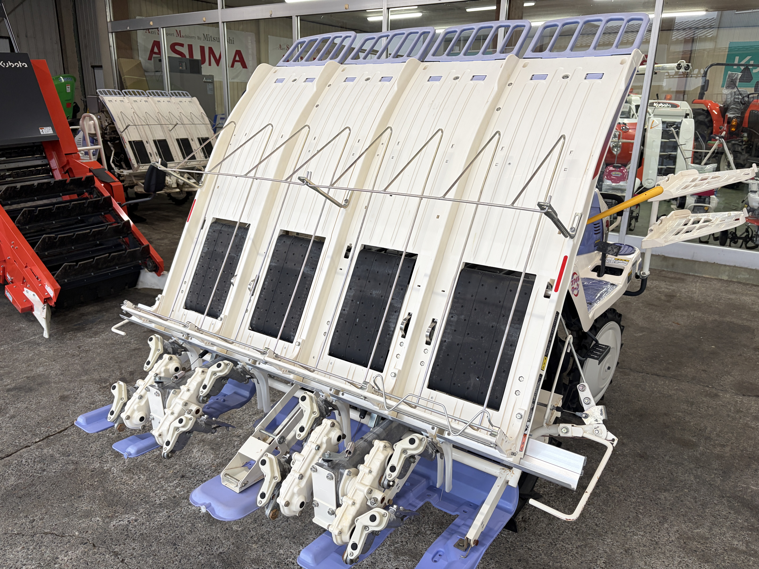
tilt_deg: -17.1
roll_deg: -1.1
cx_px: 380
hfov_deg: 67.3
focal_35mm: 26
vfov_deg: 53.1
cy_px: 284
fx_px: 570
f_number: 1.6
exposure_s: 1/60
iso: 80
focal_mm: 5.96
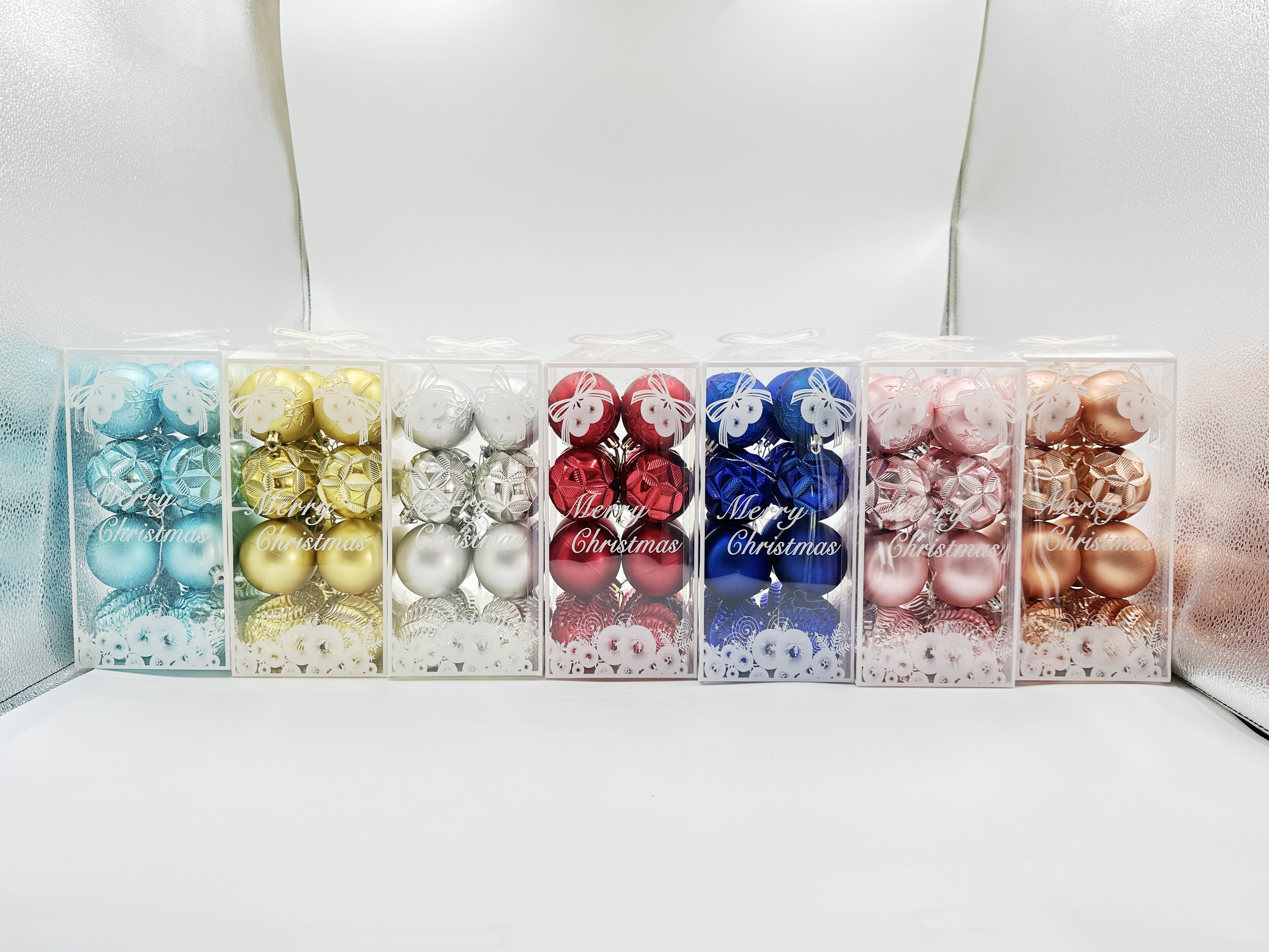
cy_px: 476
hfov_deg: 71.6
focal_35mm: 24
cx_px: 634
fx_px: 880
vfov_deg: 56.8
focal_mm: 6.86
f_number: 1.78
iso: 80
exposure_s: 1/121
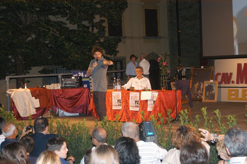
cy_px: 82
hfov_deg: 27.0
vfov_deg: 18.2
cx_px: 124
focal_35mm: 75
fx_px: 514
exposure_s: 1/60
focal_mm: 50
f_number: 4.5
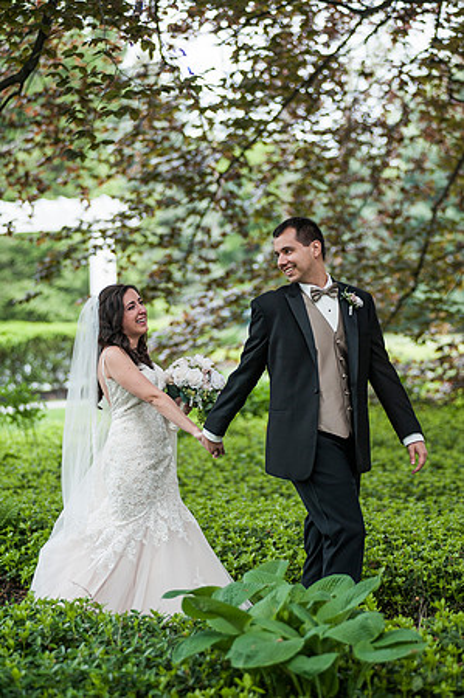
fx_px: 2035
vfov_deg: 19.5
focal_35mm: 105
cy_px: 349
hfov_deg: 13.0
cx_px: 232
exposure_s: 1/800
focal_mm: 105
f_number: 2.8
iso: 200
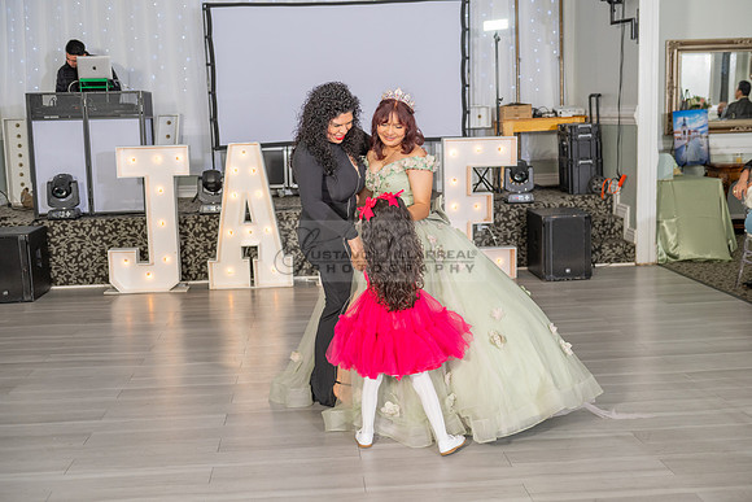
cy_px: 251
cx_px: 376
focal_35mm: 44
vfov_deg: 30.5
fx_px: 919
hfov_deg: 44.5
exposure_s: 1/160
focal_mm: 44
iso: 500
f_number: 3.5
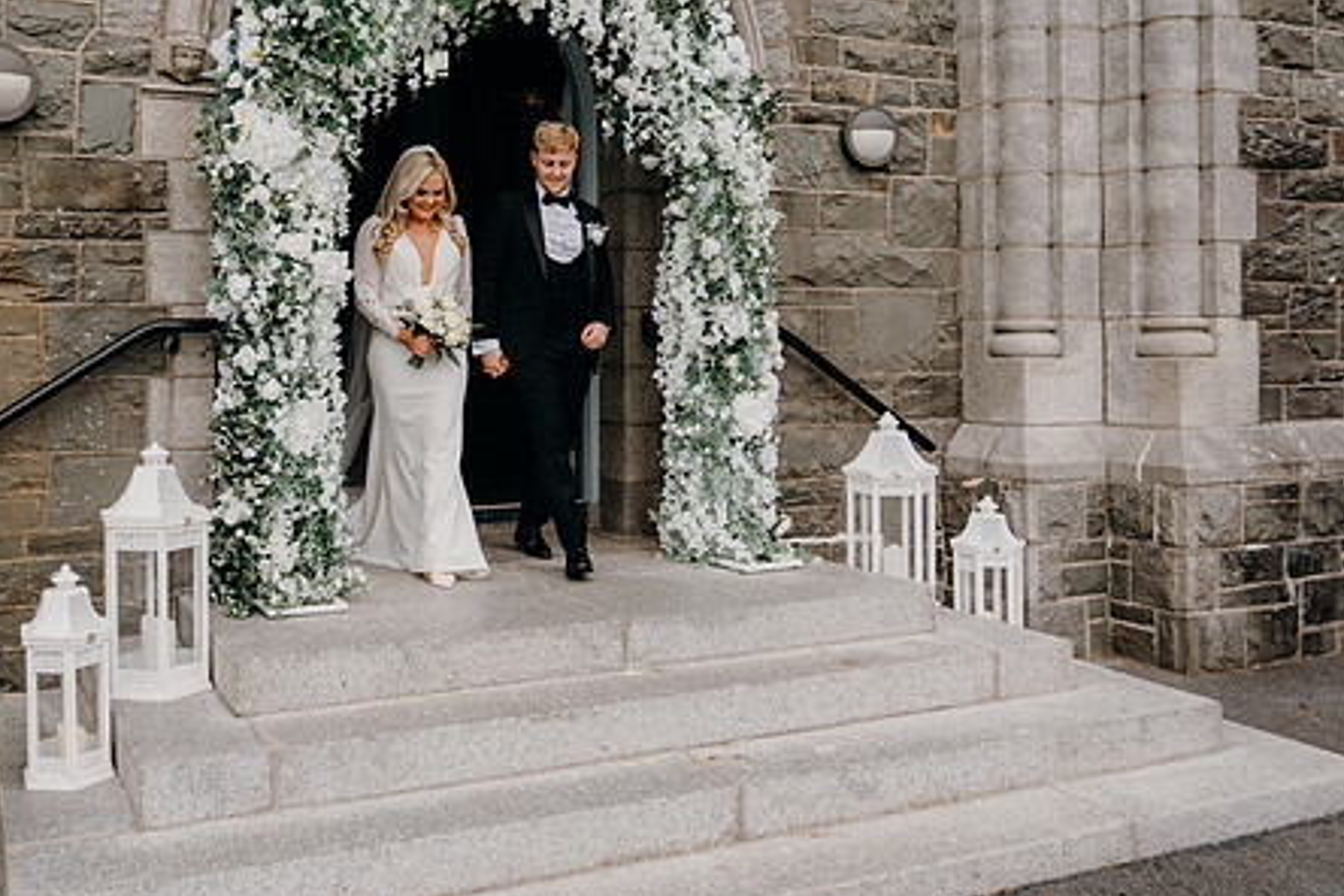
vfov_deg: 38.6
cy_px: 334
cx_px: 478
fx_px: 1269
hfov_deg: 54.9
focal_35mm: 34
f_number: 3.5
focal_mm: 26
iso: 125
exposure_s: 1/250
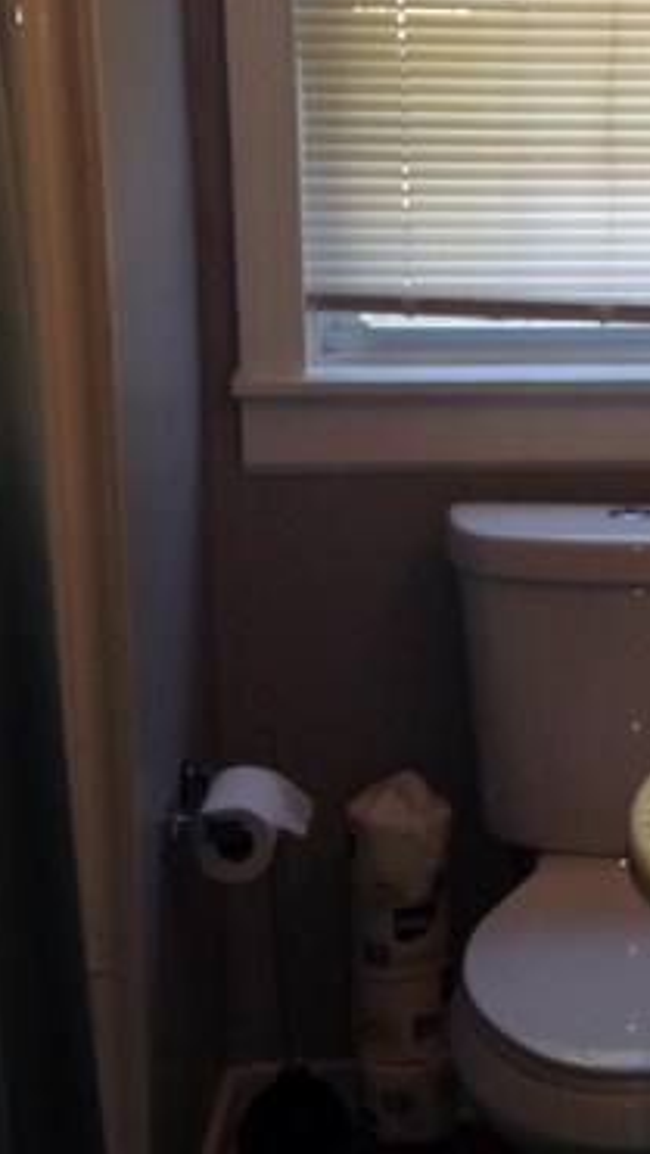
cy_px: 411
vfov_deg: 26.7
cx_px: 725
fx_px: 2418
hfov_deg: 14.9
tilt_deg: -14.0
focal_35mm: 79
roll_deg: -0.6
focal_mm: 4.28
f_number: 2.4
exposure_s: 1/33
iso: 50
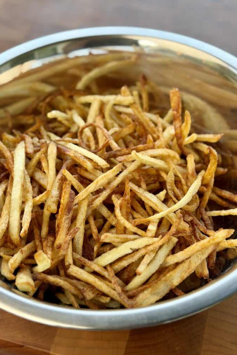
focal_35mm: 51
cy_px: 181
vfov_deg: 38.9
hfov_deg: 26.5
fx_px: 504
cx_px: 112
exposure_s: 1/625
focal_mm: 6.76
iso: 80
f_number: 1.78
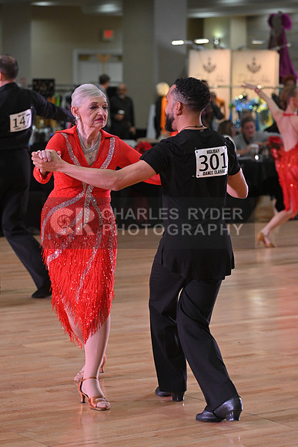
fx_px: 1439
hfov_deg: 11.8
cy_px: 224
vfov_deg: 17.6
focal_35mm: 116
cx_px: 149
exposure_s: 1/320
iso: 2000
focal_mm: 116
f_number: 5
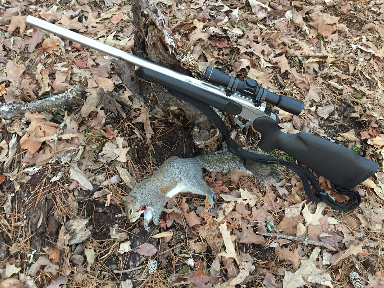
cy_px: 144
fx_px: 322
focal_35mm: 29
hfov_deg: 61.7
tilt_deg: -59.4
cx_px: 192
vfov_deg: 48.2
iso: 250
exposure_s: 1/30
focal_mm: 4.15
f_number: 2.2
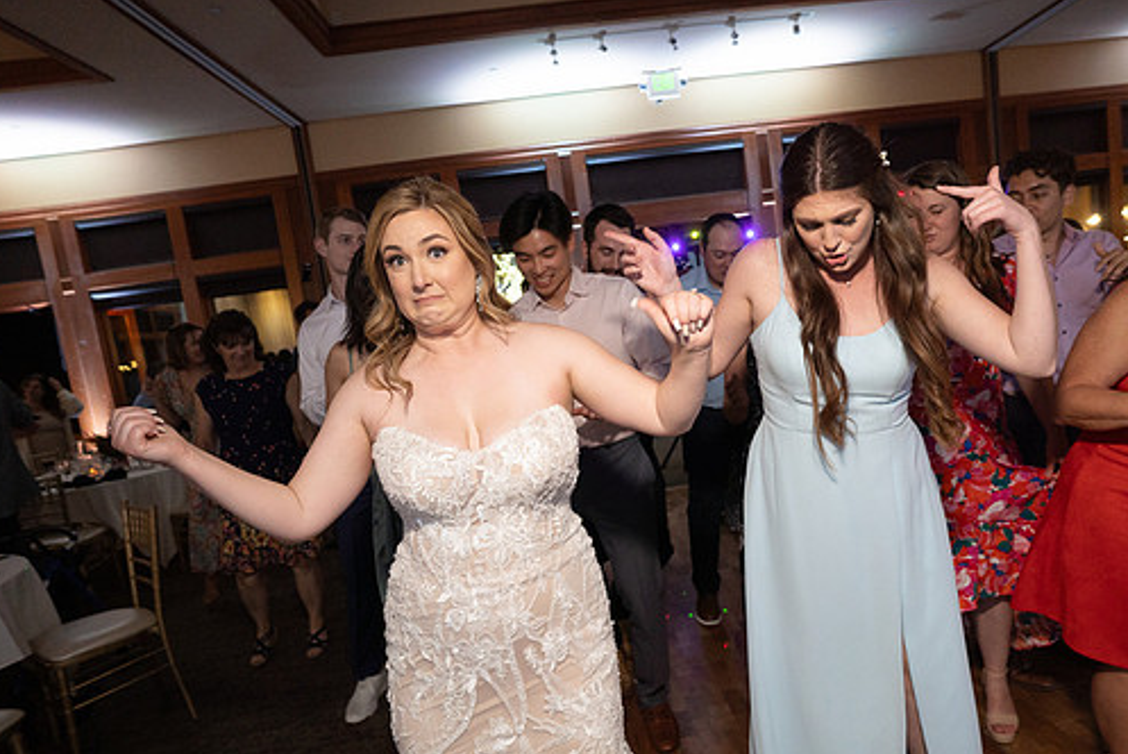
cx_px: 624
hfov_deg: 80.9
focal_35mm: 21
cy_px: 412
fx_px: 658
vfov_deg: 59.5
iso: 1600
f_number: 2.8
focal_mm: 18
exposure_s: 1/80
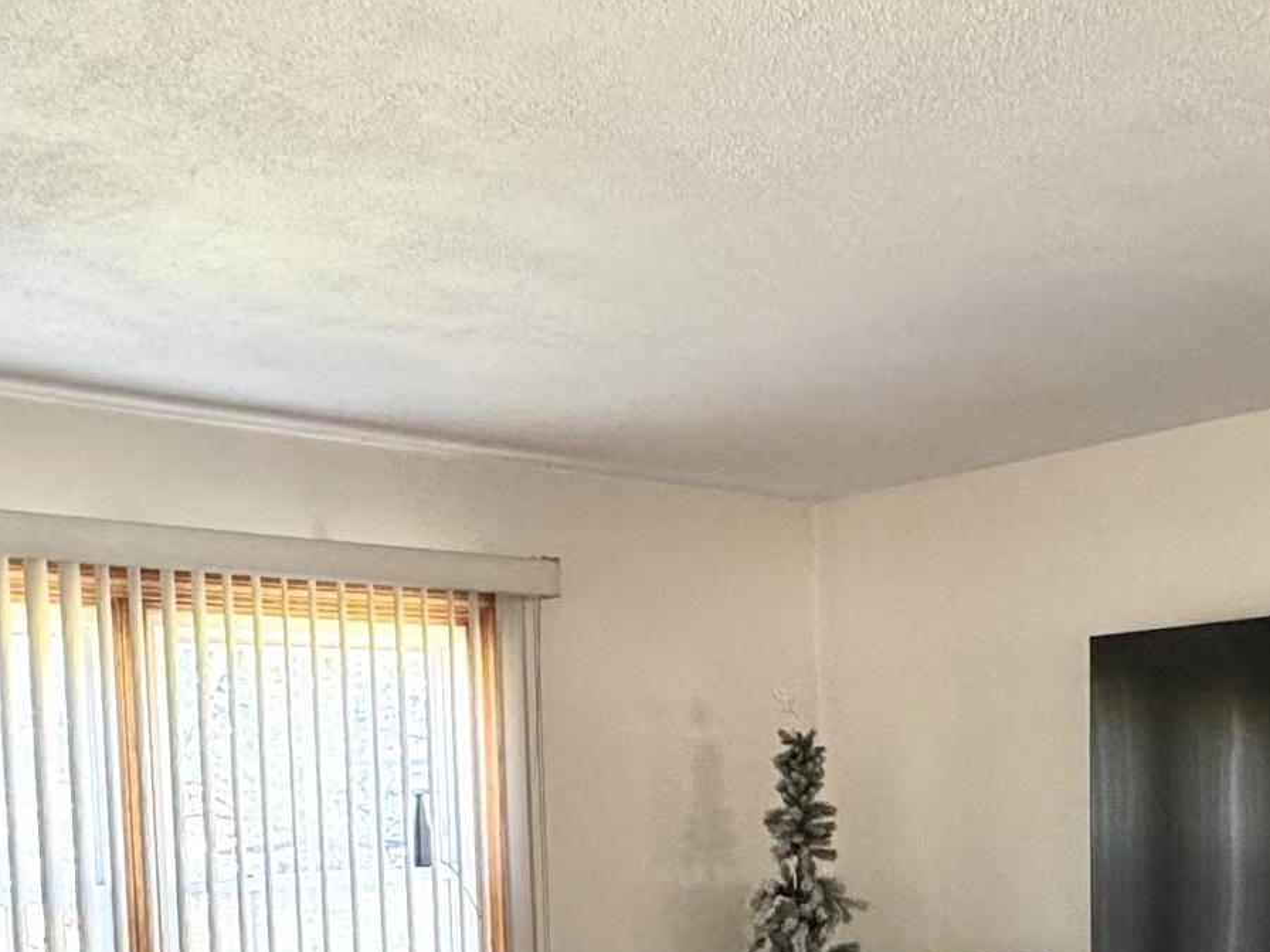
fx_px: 1761
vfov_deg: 28.6
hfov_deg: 39.7
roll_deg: +1.9
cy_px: 926
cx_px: 611
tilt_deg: -4.2
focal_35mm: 48
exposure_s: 1/75
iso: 320
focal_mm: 2.22
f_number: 2.2
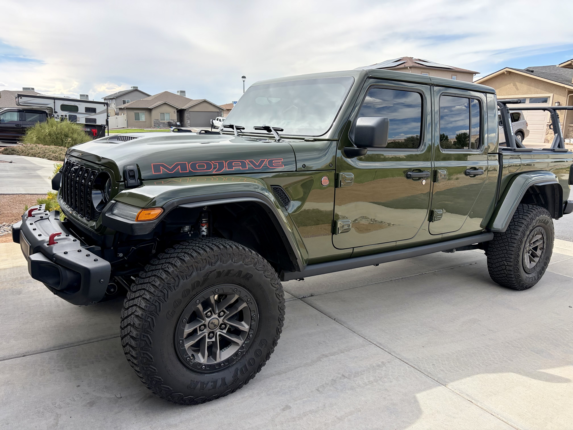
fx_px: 430
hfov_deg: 67.3
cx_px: 286
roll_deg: +0.4
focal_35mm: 26
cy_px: 215
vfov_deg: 53.1
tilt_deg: -12.2
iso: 64
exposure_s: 1/1667
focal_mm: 5.96
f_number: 1.6
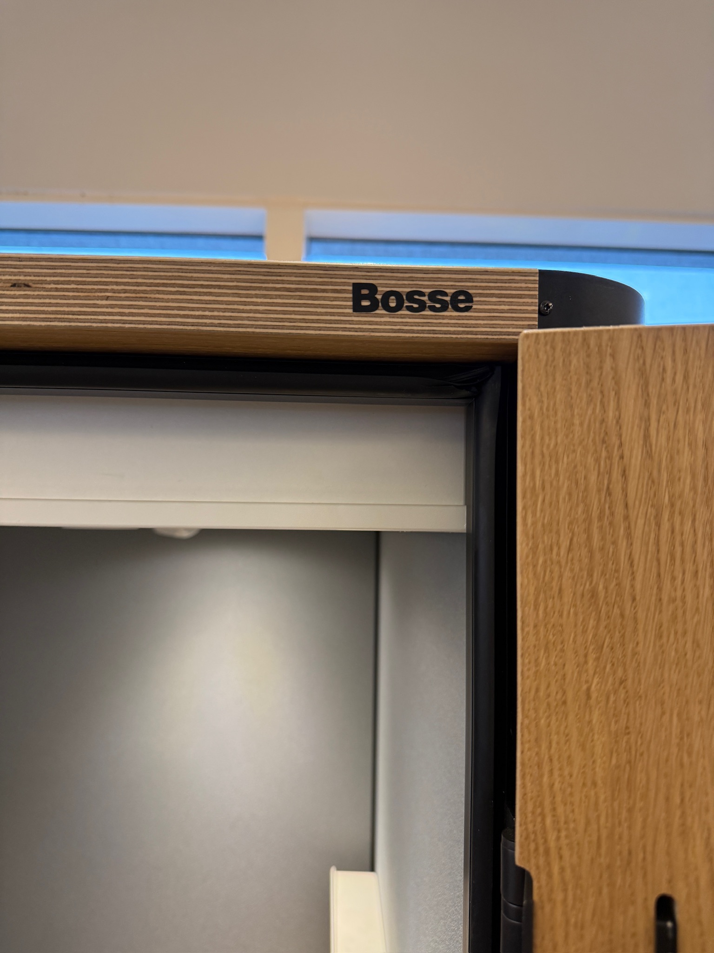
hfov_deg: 56.8
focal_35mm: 24
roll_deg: -1.7
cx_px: 357
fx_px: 660
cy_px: 476
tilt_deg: +5.3
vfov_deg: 71.6
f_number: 1.78
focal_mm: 6.76
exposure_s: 1/100
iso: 200
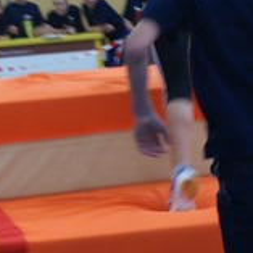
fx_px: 1447
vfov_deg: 10.0
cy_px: 32
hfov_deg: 10.0
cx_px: 150
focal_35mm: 175
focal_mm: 40
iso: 800
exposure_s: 1/50
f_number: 5.6
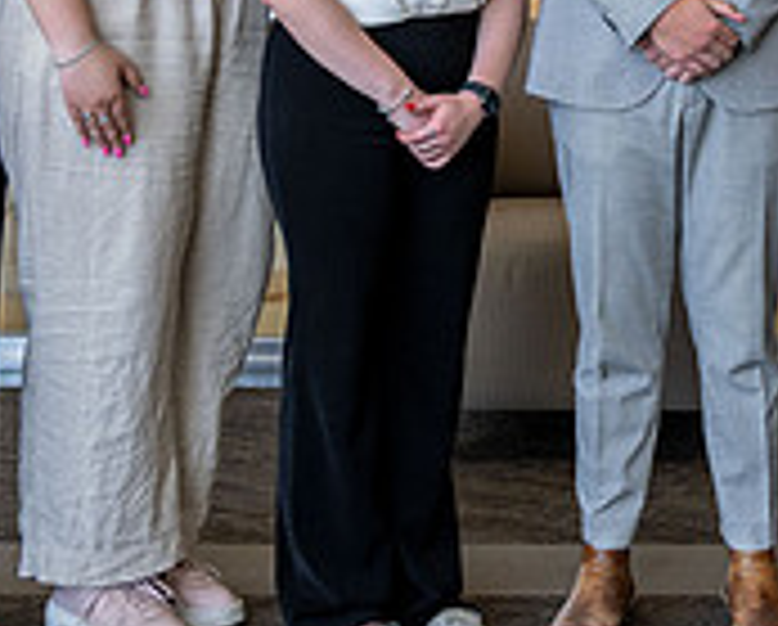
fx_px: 2952
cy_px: -171
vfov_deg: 11.8
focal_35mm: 128
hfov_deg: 14.8
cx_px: 764
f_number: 4
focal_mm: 35
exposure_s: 1/200
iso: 500
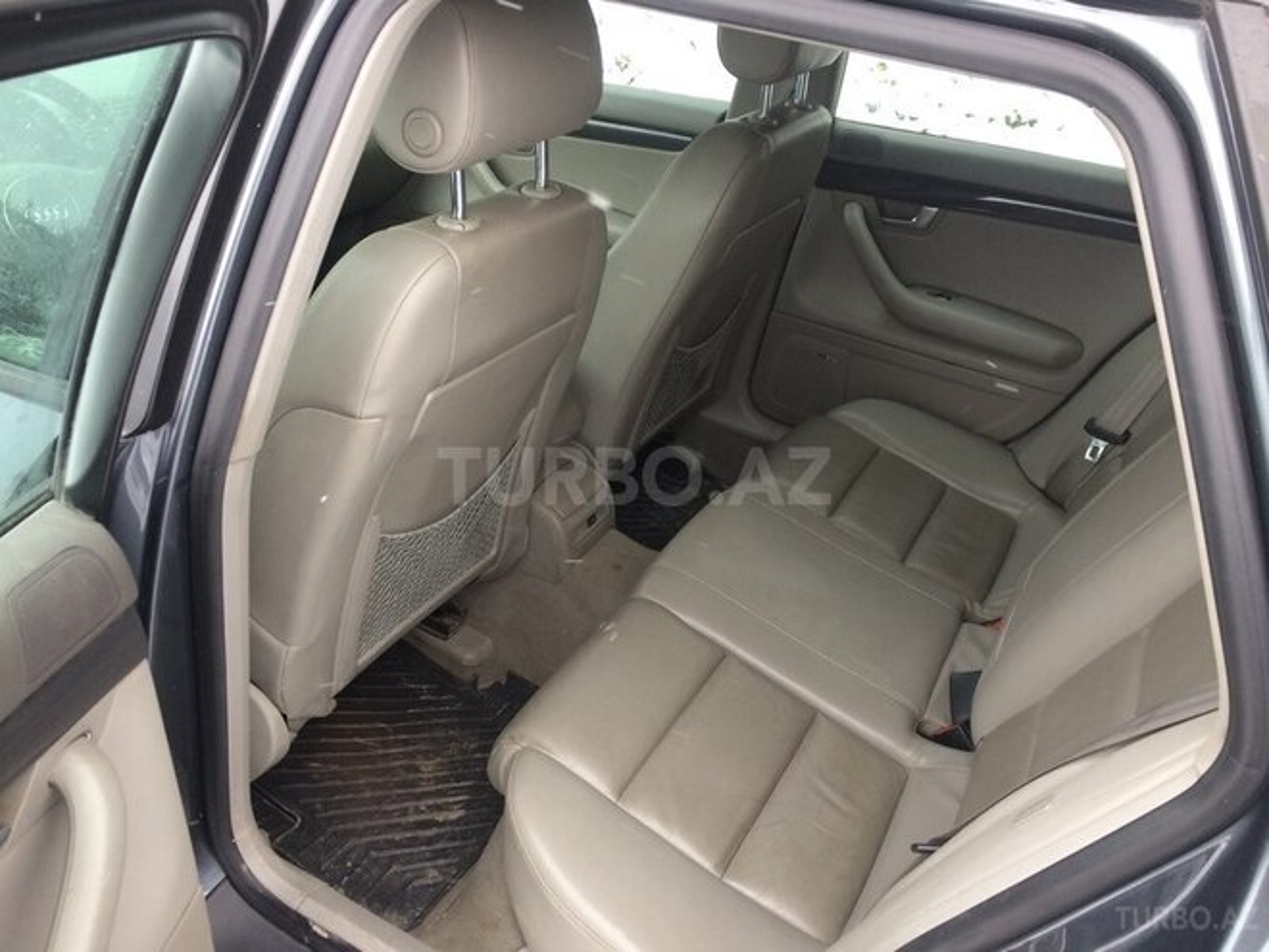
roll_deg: -3.7
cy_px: 476
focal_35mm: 29
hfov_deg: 61.7
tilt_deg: -30.6
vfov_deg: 48.2
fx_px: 1063
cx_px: 634
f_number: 2.2
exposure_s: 1/33
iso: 40
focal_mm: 4.15
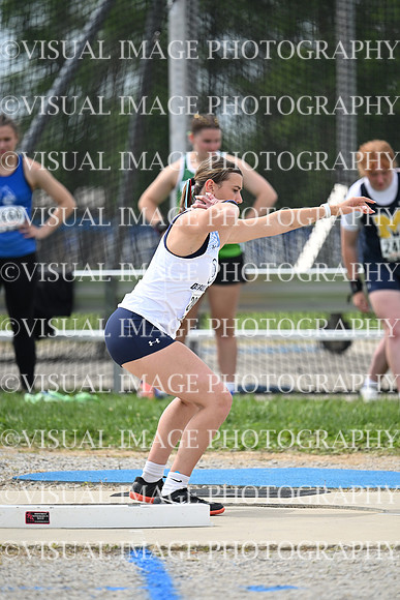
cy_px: 300
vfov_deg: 5.2
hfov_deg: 3.4
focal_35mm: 400
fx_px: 6662
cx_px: 200
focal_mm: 400
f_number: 4.5
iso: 500
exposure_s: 1/2500
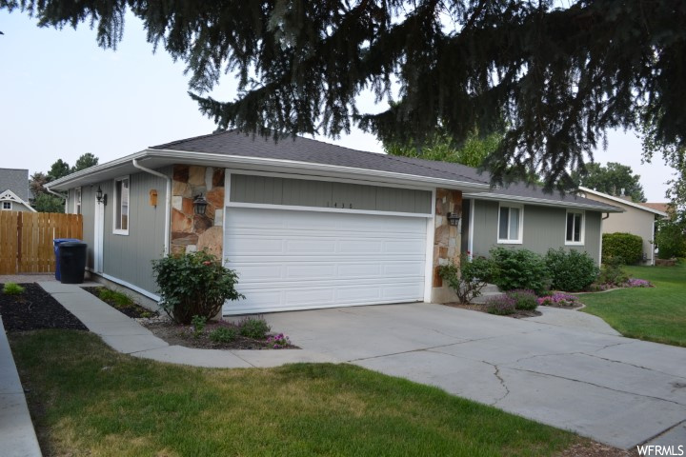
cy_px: 228
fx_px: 514
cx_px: 343
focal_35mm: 27
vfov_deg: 47.9
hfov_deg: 67.4
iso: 100
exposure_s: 1/160
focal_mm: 18
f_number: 6.3
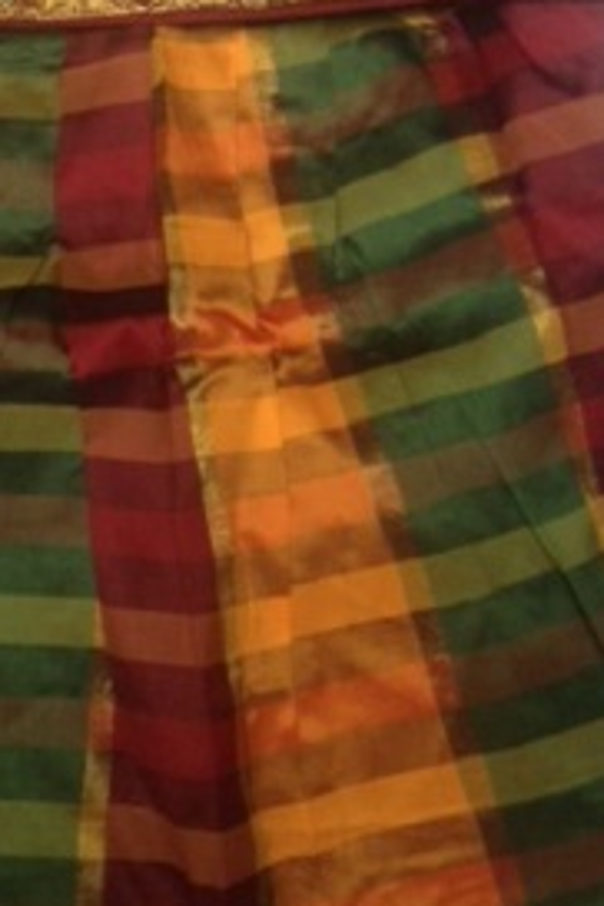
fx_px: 2240
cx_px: 100
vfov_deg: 22.4
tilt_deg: -80.1
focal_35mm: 89
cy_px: 123
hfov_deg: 15.2
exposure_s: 1/120
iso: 64
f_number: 2.4
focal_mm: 4.28
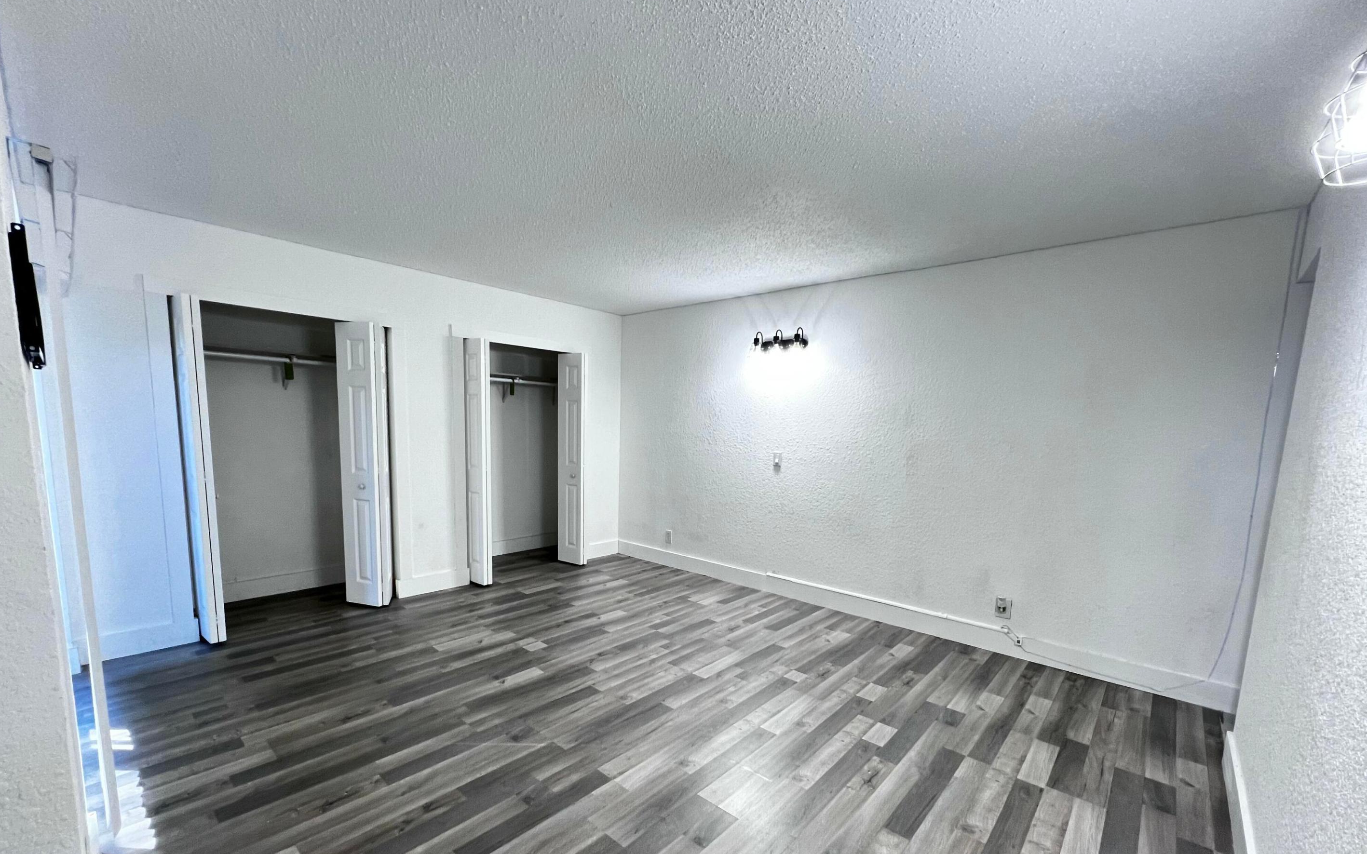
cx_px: 675
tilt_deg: -7.9
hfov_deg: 105.3
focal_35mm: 14
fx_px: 522
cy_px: 498
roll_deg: -1.4
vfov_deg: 78.0
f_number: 1.8
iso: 200
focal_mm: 1.57
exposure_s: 1/120
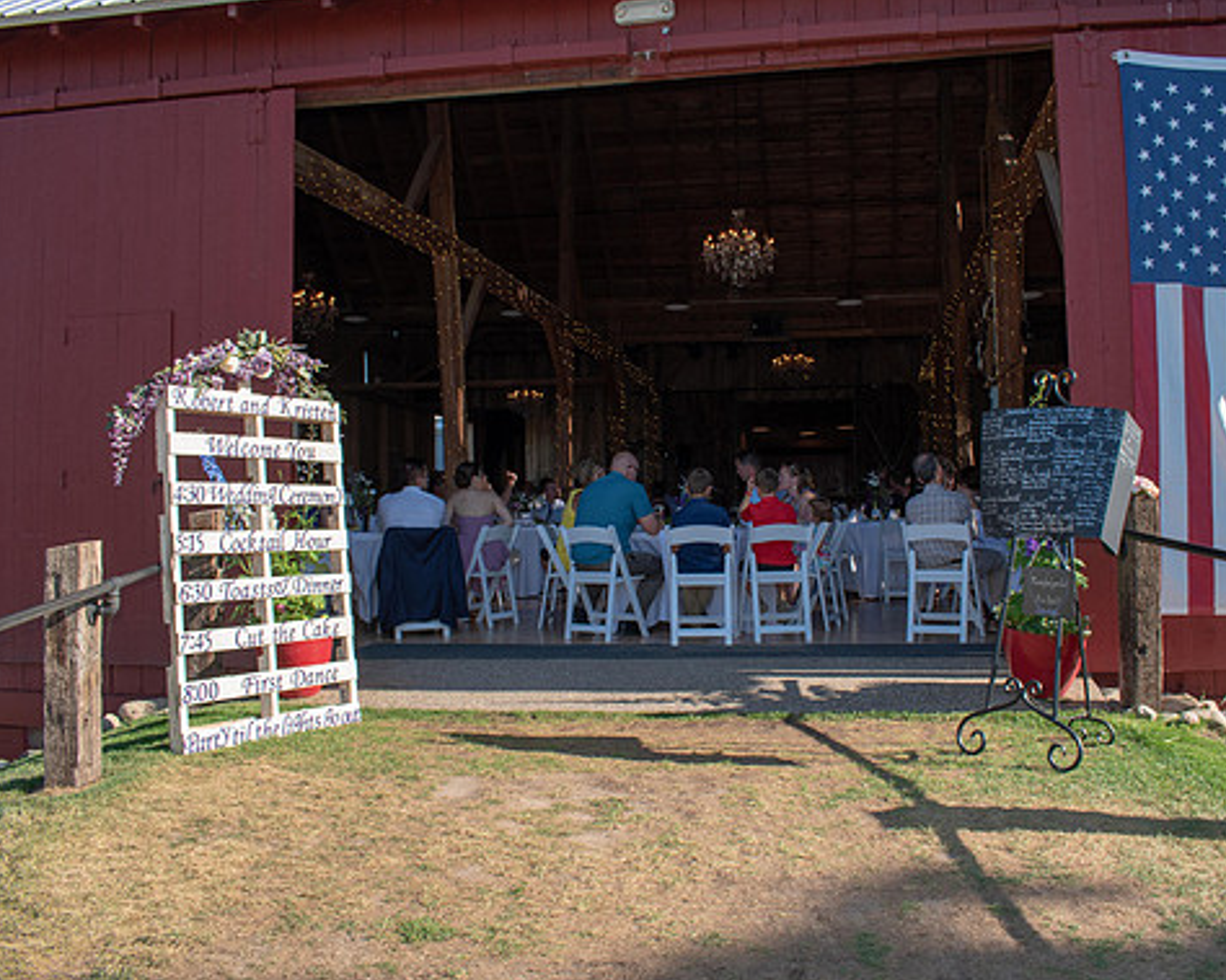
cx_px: 680
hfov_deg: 57.1
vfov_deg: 47.1
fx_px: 1125
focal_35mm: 31
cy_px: 490
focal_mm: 18
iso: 100
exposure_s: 1/200
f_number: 7.1
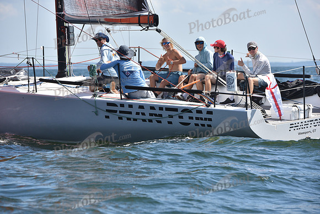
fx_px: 1511
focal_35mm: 170
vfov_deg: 8.1
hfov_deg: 12.1
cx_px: 160
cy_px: 107
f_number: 7.1
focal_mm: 170
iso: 320
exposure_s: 1/1250
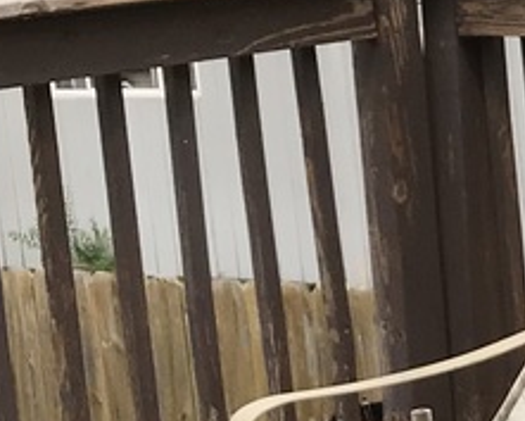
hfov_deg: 10.4
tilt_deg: -12.6
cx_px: 839
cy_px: 490
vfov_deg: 8.6
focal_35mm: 178
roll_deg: +3.4
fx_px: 2767
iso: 20
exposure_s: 1/1408
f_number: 1.8
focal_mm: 3.99
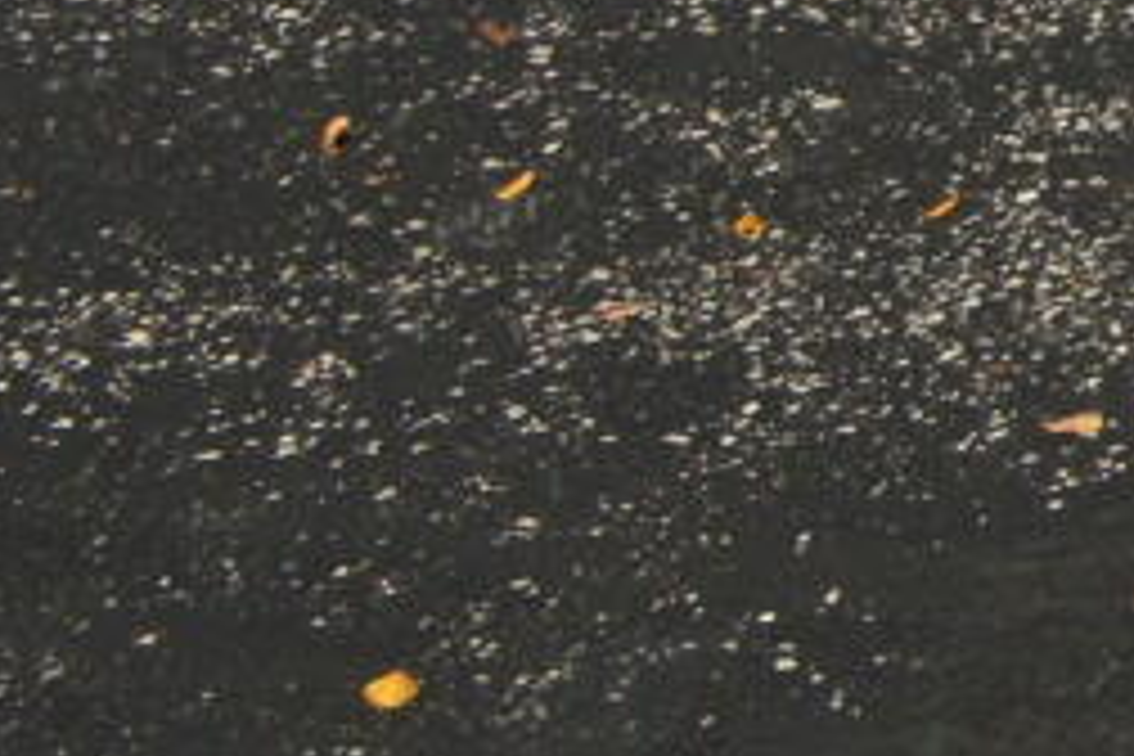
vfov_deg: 5.3
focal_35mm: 238
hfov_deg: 7.0
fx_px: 7496
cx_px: 4198
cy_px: -1940
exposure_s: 1/500
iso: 250
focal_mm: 20
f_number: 11
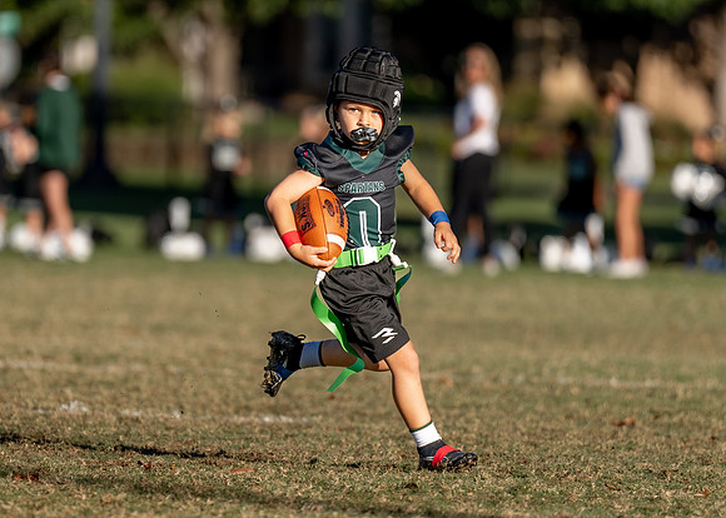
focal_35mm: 409
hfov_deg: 4.9
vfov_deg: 3.5
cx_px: 260
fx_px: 8432
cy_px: 243
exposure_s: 1/2000
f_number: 2.8
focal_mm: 200
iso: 100
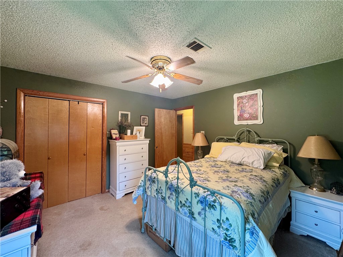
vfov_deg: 85.7
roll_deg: -0.3
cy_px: 128
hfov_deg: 102.1
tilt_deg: +0.0
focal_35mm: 14
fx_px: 139
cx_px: 172
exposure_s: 1/60
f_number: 2.2
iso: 250
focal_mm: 2.22
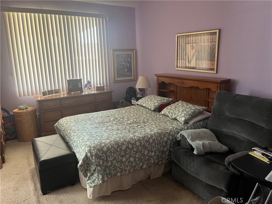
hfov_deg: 67.3
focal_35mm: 26
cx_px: 136
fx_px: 204
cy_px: 102
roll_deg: +1.1
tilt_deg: -12.8
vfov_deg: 53.1
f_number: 1.6
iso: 250
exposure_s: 1/60
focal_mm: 5.1
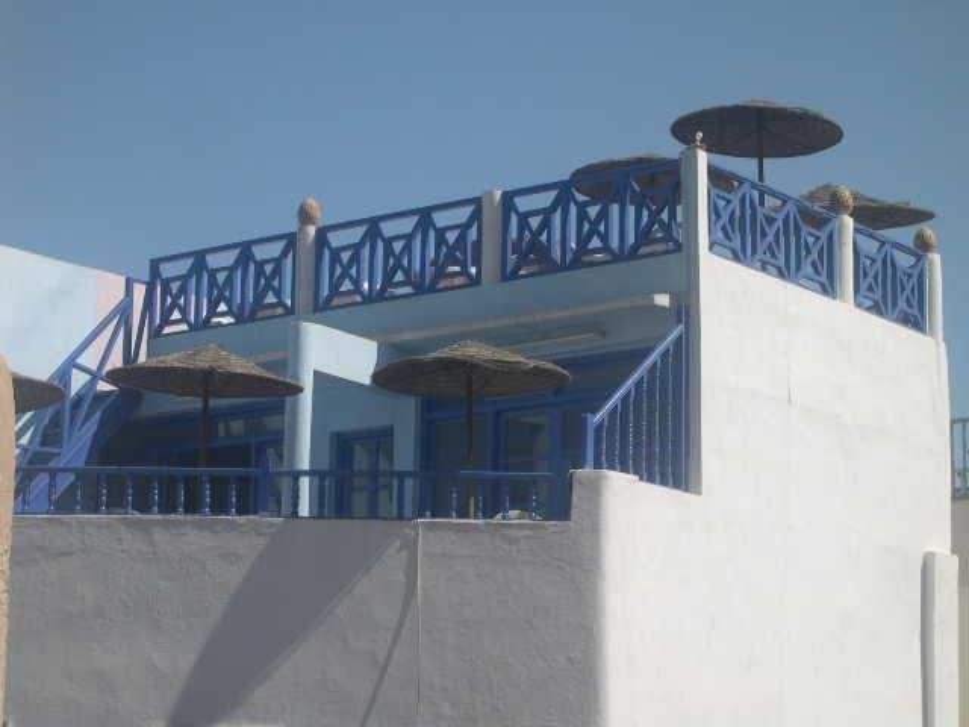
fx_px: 2575
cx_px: 484
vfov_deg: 16.1
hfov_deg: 21.3
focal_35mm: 92
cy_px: 364
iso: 100
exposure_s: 1/129
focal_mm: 19.5
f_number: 12
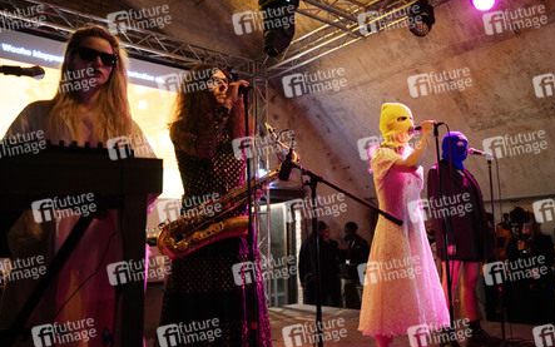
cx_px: 281
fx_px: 439
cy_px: 177
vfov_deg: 43.2
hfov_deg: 64.6
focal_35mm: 29
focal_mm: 28
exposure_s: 1/50
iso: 3200
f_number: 2.8
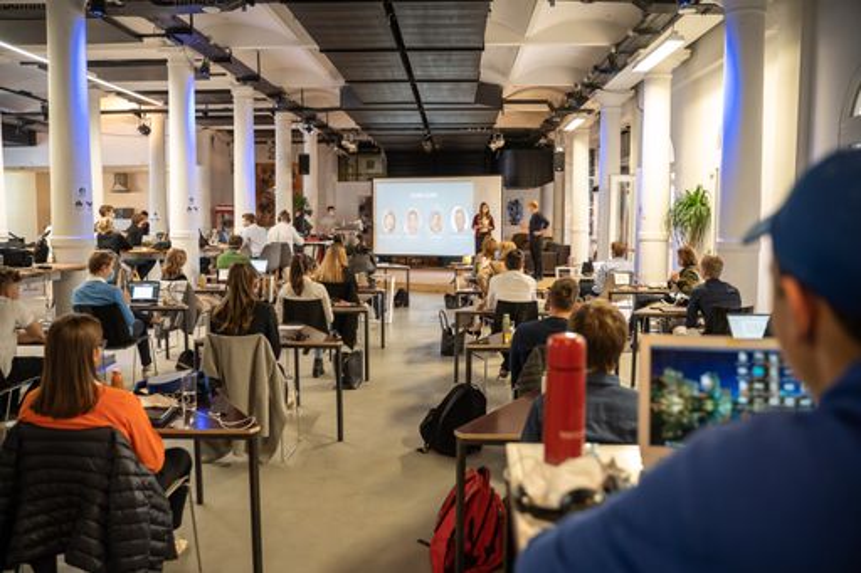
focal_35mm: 28
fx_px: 669
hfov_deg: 65.5
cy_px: 286
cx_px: 430
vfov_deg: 46.4
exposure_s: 1/30
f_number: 2.8
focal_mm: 28
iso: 800
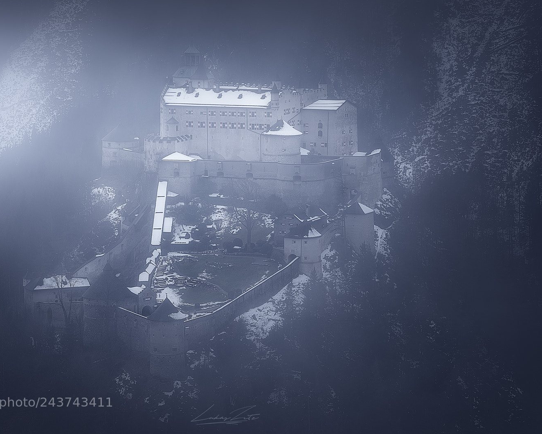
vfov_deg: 10.1
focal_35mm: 153
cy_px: 216
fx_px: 2454
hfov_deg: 12.6
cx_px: 226
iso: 200
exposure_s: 1/160
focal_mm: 135
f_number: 8
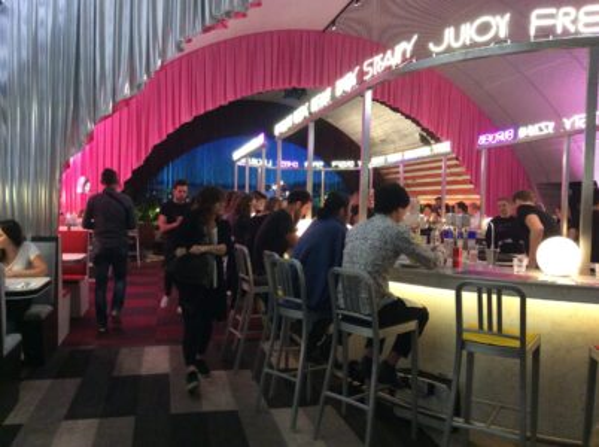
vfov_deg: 44.0
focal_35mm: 32
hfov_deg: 56.9
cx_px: 300
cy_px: 224
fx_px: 553
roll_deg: -1.9
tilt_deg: -1.5
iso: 320
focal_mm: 3.3
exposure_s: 1/20
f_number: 2.4
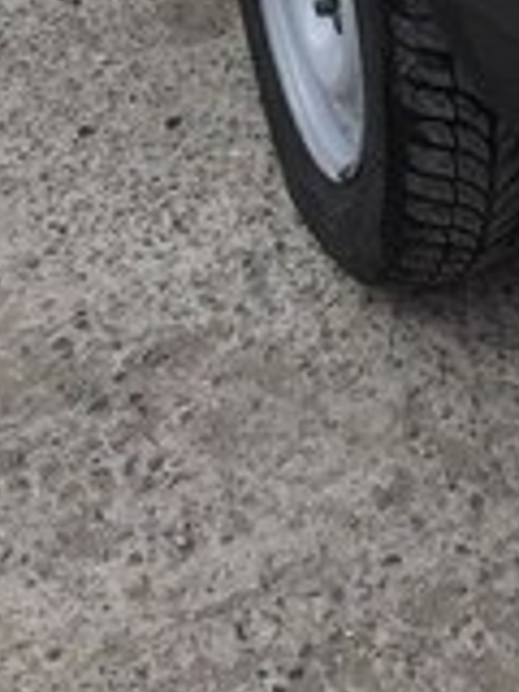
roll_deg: +1.5
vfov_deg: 19.1
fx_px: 1799
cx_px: 458
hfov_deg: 16.2
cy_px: -342
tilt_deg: -19.5
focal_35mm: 90
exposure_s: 1/488
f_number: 2.2
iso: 32
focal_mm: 4.15
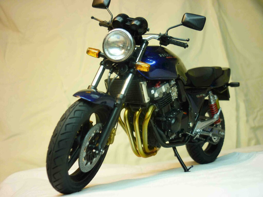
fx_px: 251
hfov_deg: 55.4
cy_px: 98
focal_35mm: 33
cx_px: 132
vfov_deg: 42.9
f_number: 2.8
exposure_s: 1/50
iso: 80
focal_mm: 5.5
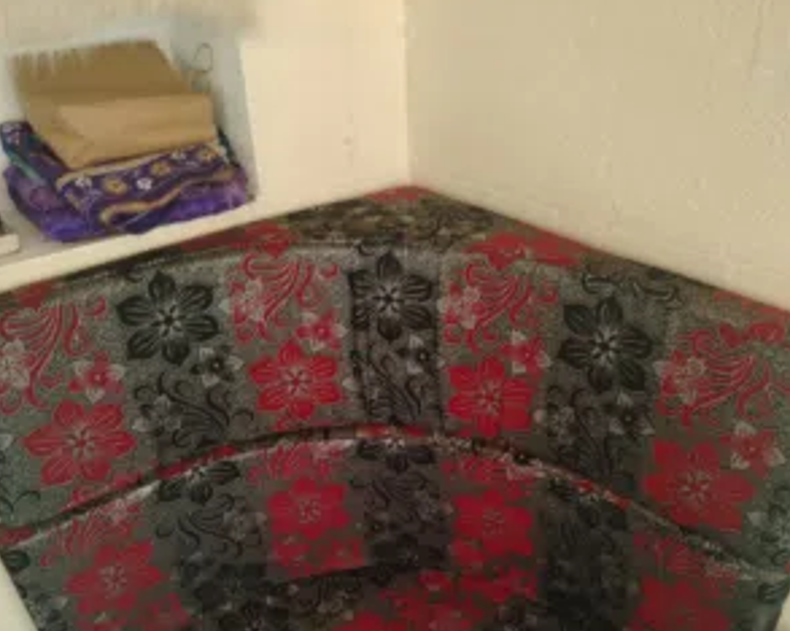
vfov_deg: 44.1
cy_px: 480
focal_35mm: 32
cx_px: 391
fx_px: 748
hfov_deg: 55.7
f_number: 1.75
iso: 1909
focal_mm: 5.25
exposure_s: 1/33.3
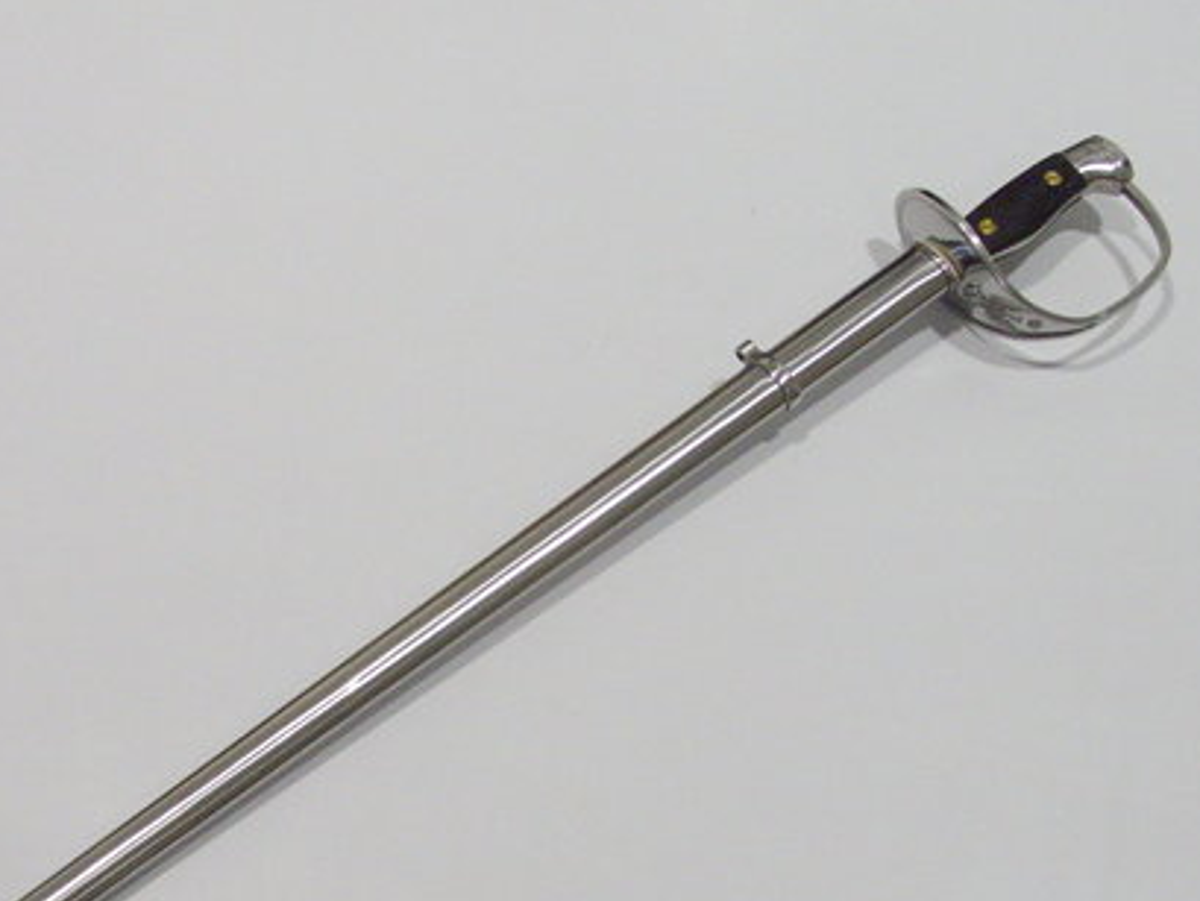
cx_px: 487
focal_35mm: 77
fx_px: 2670
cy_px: 665
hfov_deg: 25.3
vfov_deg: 19.0
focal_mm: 7.4
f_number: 3
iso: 320
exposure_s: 1/100
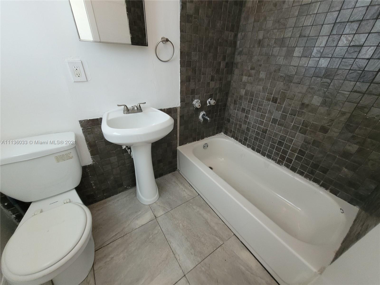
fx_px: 143
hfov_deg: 106.2
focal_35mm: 13
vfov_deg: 89.9
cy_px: 142
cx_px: 190
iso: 320
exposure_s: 1/39
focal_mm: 1.74
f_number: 2.2
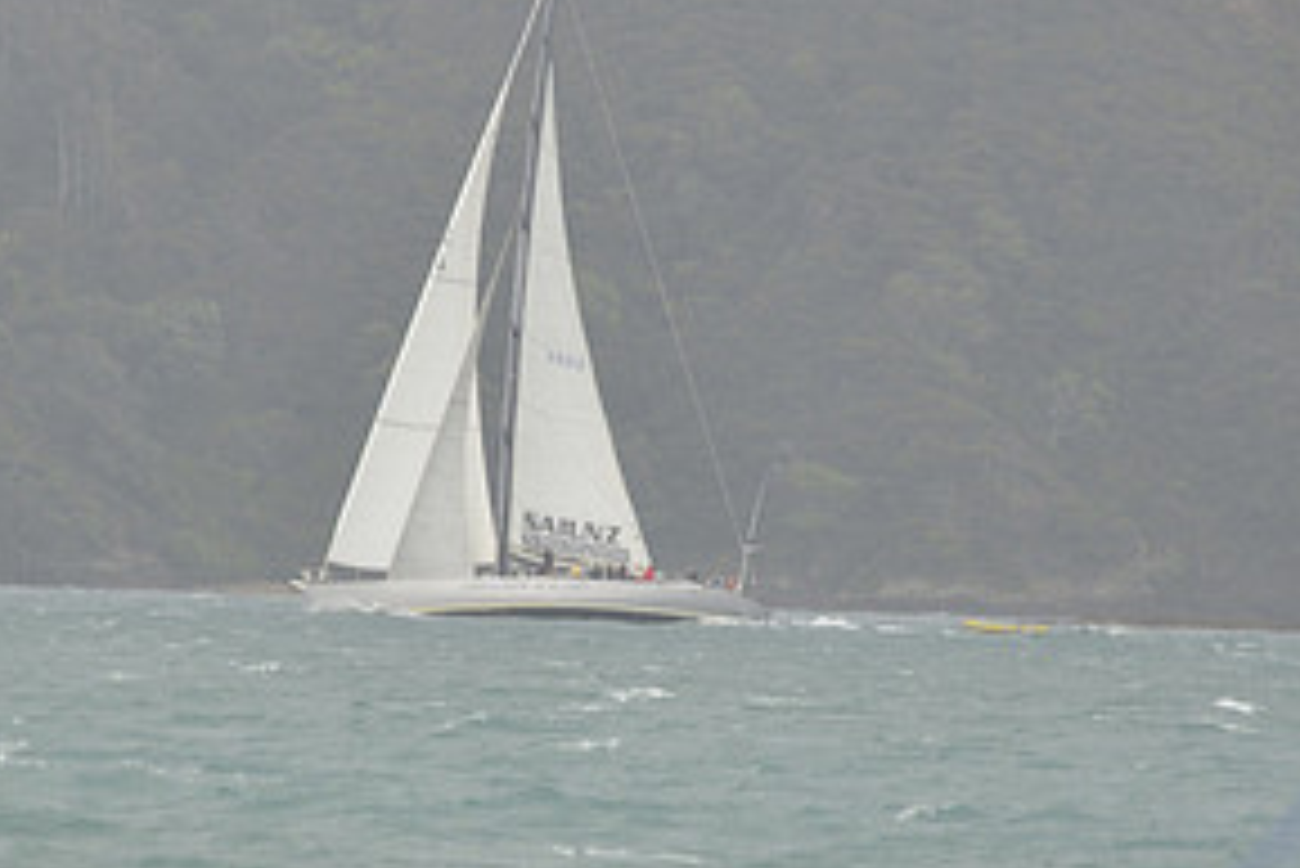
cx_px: 526
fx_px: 21713
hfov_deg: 3.4
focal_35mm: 601
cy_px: 517
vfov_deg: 2.3
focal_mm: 200
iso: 280
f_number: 6.3
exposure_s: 1/500
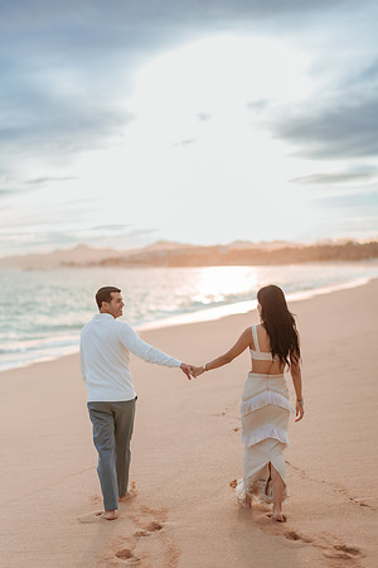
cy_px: 284
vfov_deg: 34.5
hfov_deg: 23.4
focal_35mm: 58
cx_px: 189
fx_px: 913
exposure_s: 1/5000
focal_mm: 58
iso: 250
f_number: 1.4
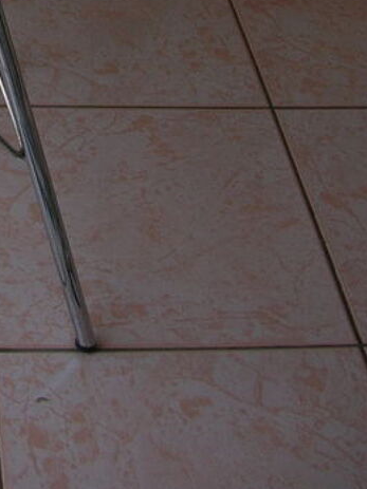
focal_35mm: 101
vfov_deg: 18.0
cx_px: -134
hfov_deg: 14.0
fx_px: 1428
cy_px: -163
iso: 50
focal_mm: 5.8
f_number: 2.8
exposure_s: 1/76.4
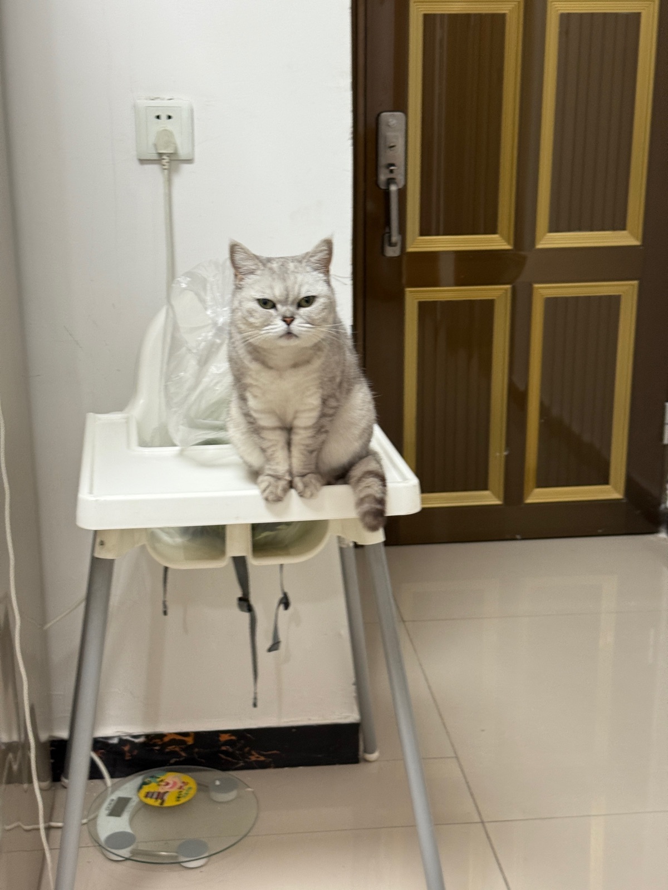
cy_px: 445
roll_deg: +0.0
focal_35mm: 48
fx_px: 1235
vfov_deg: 39.7
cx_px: 334
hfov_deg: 30.3
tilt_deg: -16.2
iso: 125
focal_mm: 6.76
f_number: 1.78
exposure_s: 1/50
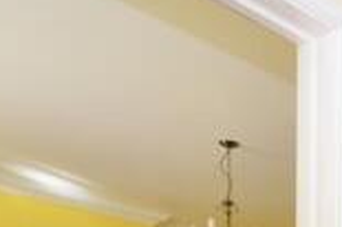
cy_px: 392
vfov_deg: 15.6
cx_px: 494
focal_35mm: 76
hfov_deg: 22.5
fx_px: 721
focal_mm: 12
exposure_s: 1/8
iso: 200
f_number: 5.6
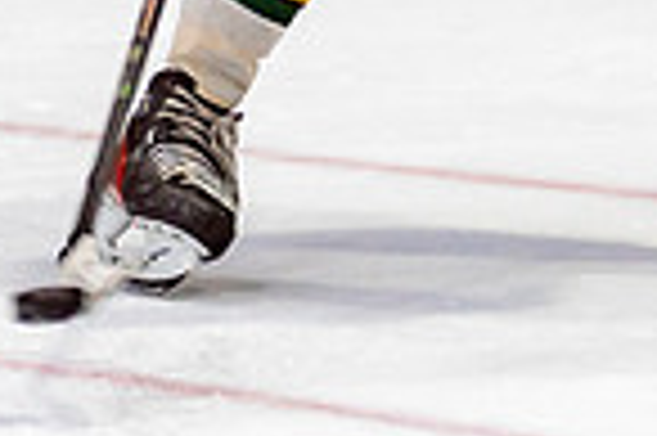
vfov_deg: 2.0
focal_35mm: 694
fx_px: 12651
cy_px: -270
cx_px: 176
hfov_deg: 3.0
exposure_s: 1/640
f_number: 2.8
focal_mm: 102
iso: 640
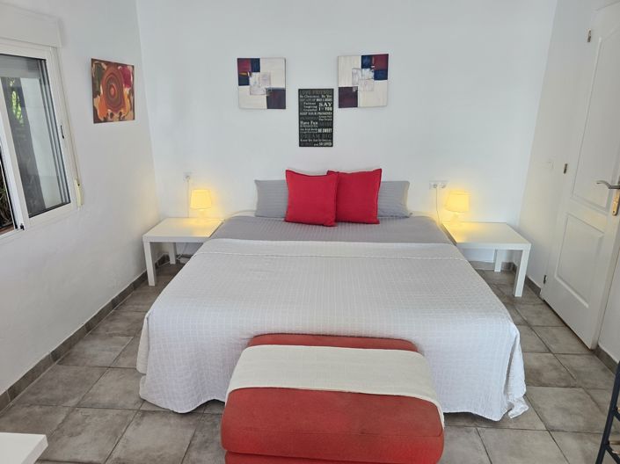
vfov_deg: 58.8
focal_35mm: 23
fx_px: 412
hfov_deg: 74.0
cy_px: 232
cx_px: 310
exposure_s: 1/100
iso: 125
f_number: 1.7
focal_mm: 6.3
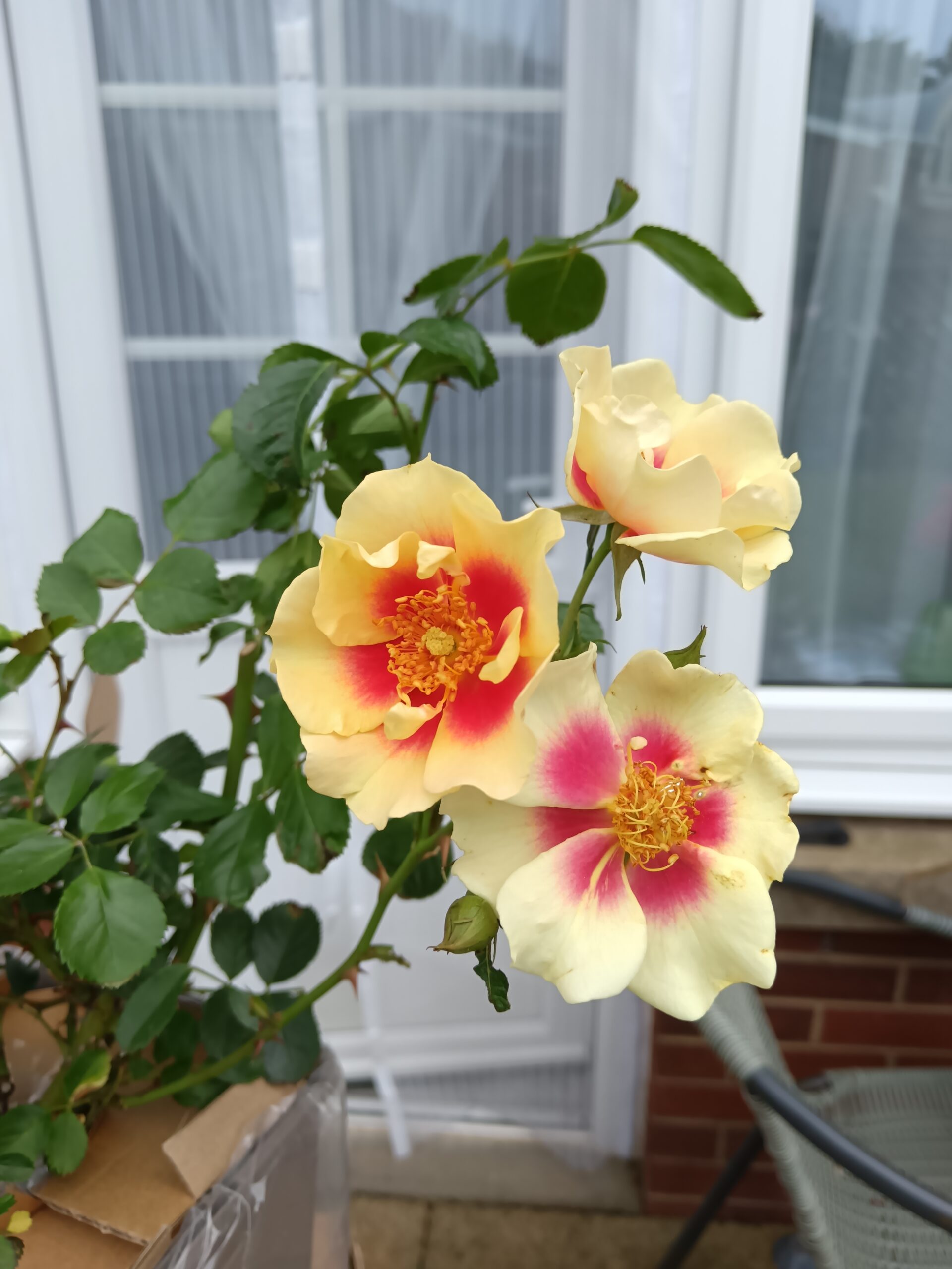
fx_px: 990
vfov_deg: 65.3
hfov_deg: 51.4
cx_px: 476
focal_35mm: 27
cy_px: 634
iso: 236
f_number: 1.9
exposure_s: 1/900
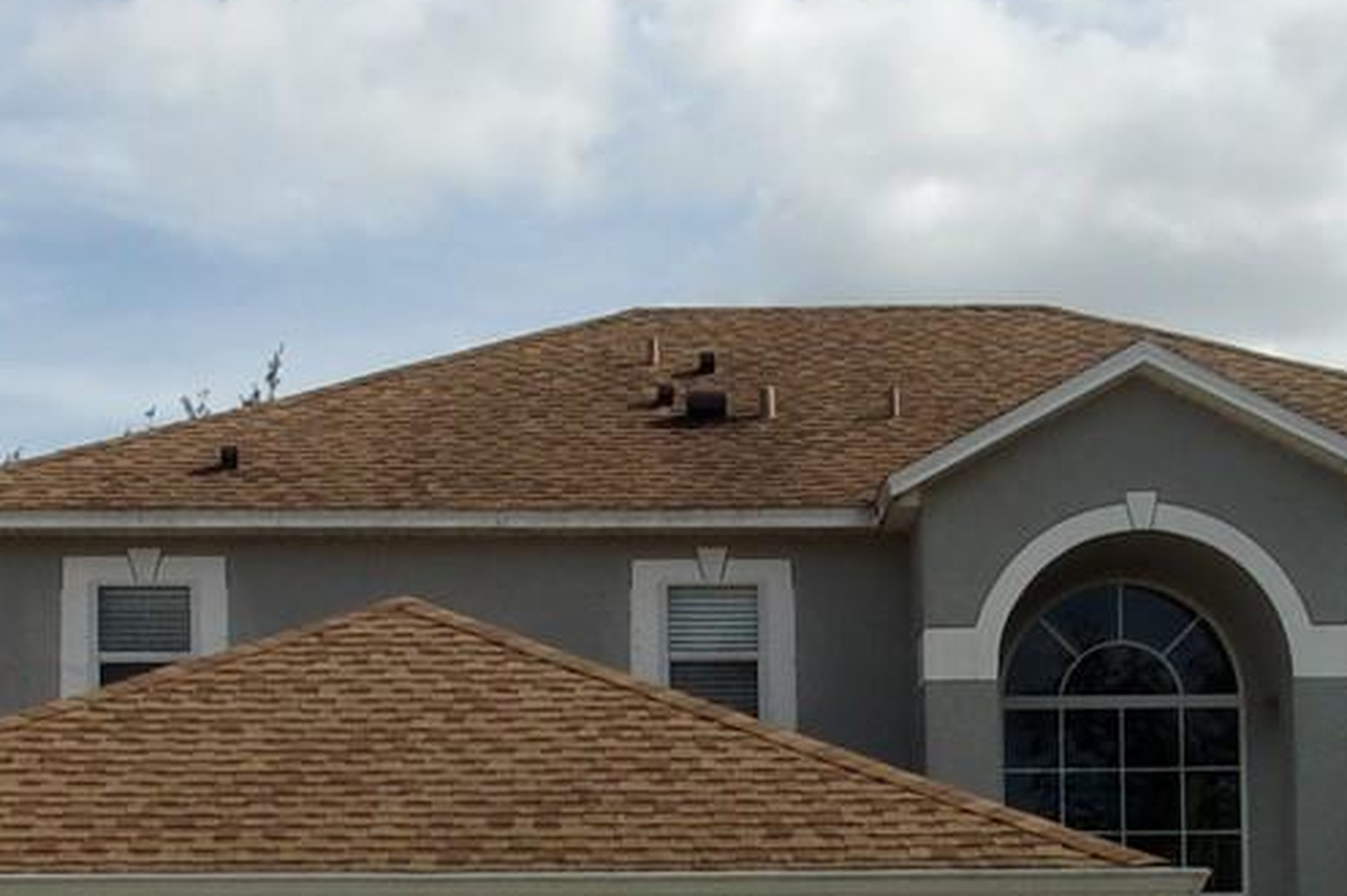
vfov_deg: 14.3
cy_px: 937
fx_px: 3515
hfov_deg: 21.7
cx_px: 801
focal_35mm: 94
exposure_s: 1/140
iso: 80
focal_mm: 5.1
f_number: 10.8
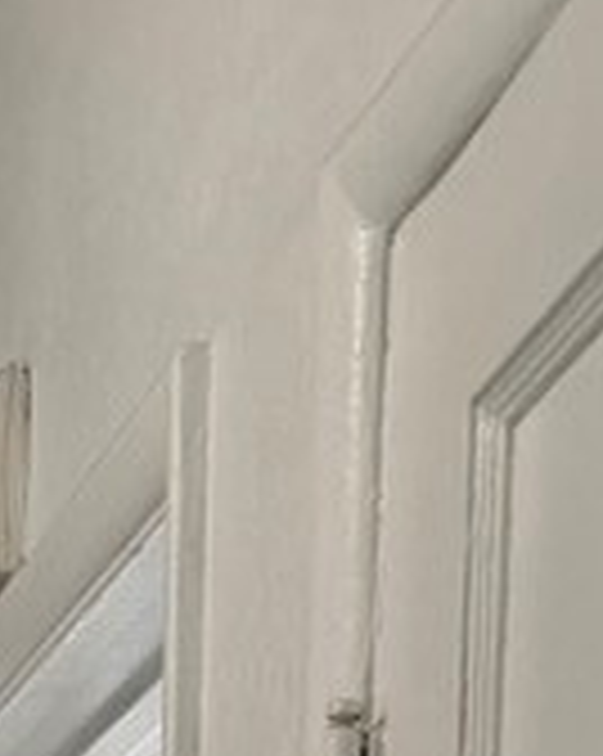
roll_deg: +0.4
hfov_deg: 9.9
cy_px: 1832
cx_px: -684
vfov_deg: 11.2
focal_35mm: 143
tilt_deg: -5.7
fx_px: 3196
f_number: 1.78
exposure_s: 1/60
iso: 200
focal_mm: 6.76
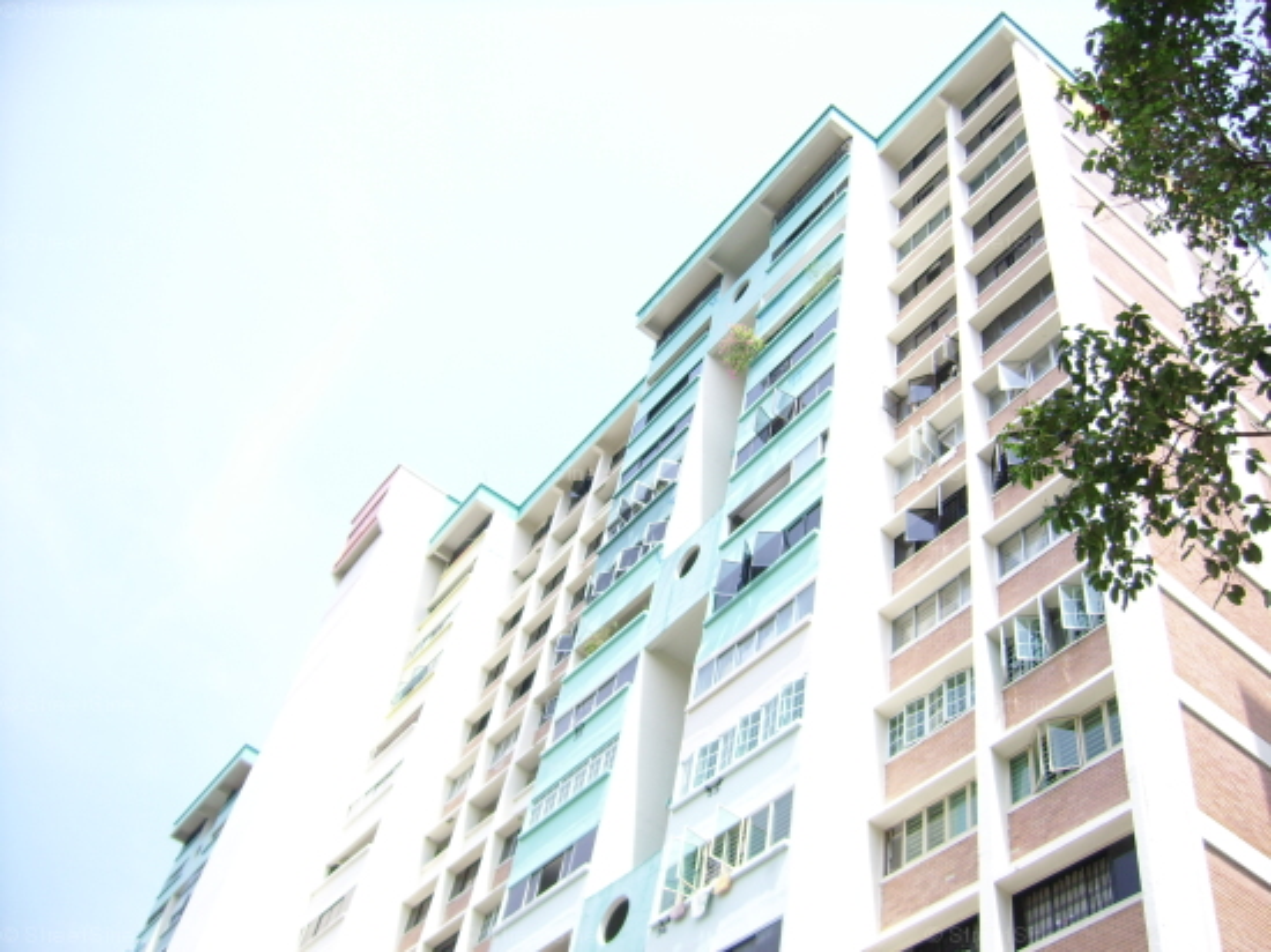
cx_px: 636
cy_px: 476
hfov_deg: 52.6
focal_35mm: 35
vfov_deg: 40.7
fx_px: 1285
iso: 50
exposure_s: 1/648
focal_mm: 5.95
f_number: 2.8
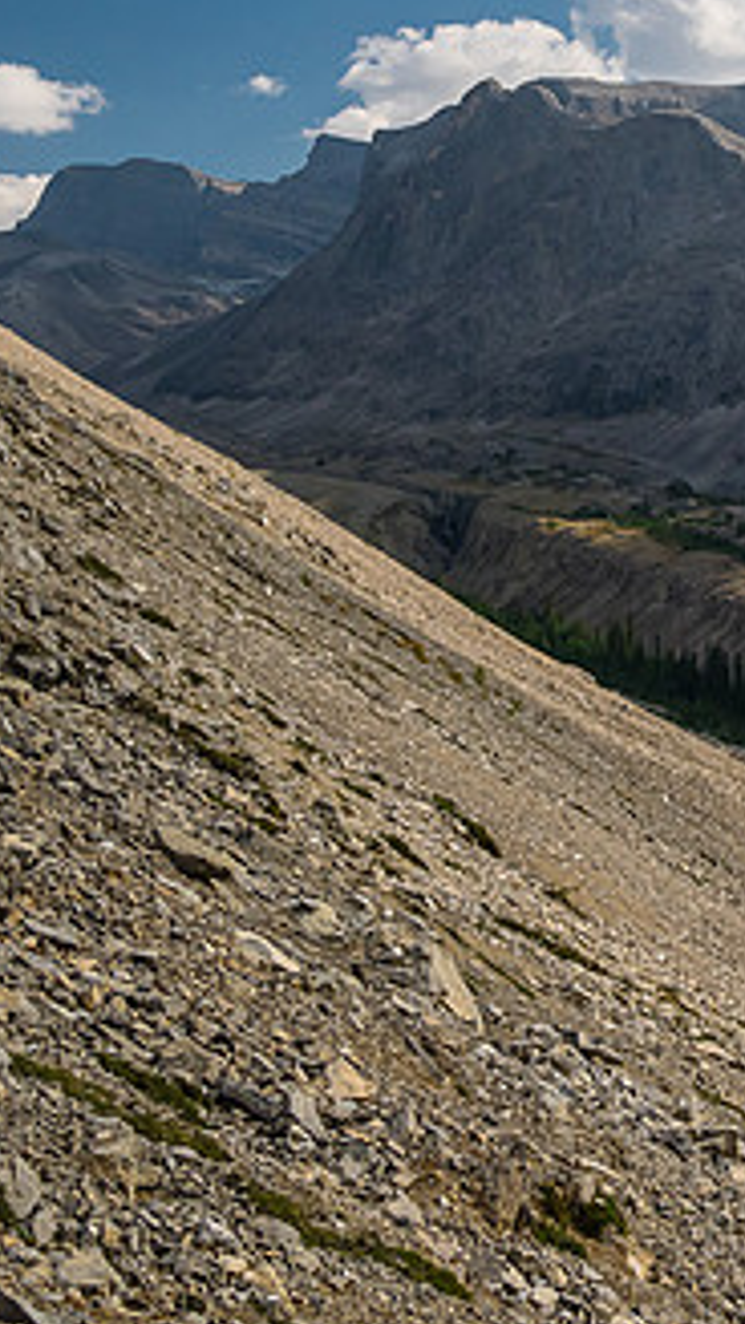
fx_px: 2036
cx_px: 1020
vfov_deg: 35.9
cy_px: 512
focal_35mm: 58
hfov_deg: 18.9
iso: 200
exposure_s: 1/200
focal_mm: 15
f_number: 8
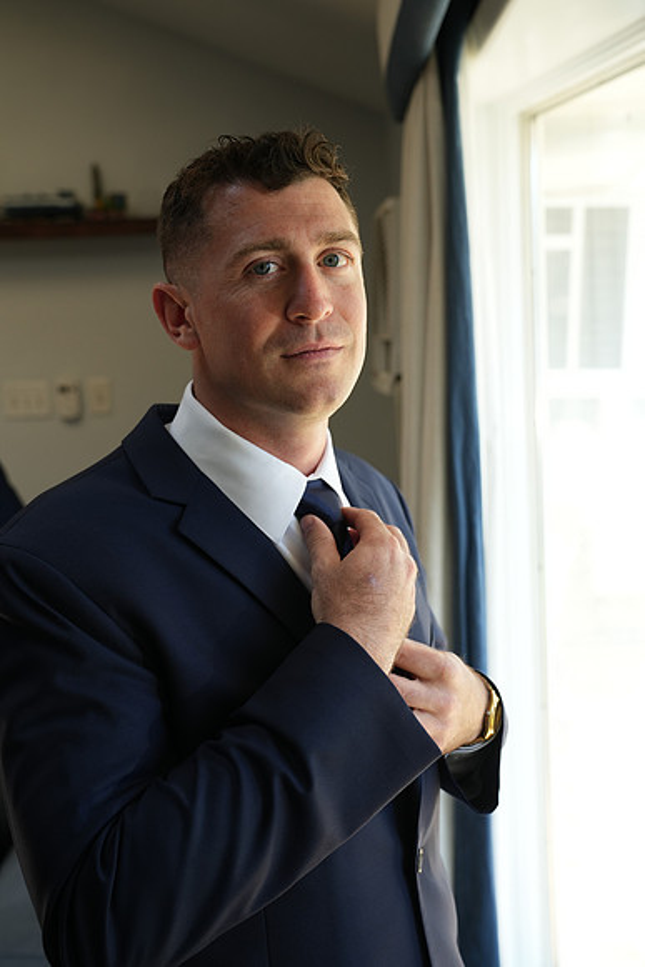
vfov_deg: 49.5
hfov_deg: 34.2
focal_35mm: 39
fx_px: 1047
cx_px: 322
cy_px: 484
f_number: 4
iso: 640
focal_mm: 39
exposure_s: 1/200
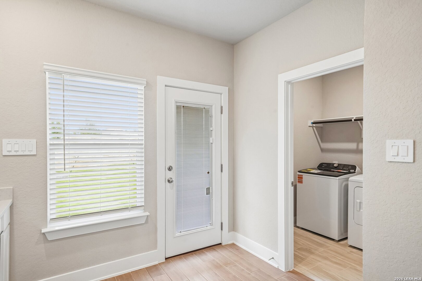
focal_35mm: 20
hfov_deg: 84.0
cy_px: 140
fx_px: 234
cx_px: 211
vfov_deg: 61.9
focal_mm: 20
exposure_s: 1/40
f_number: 10
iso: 800
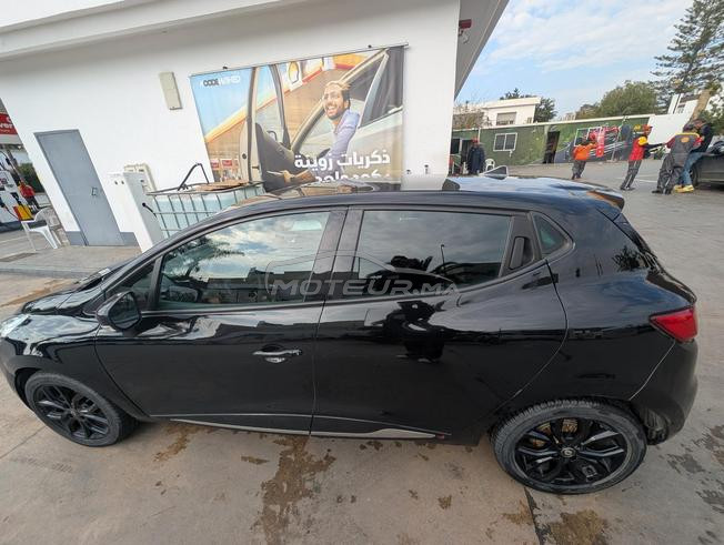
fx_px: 251
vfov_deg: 94.6
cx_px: 362
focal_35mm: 12
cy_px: 272
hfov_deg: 110.5
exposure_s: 1/762
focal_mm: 2.23
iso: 42
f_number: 1.95
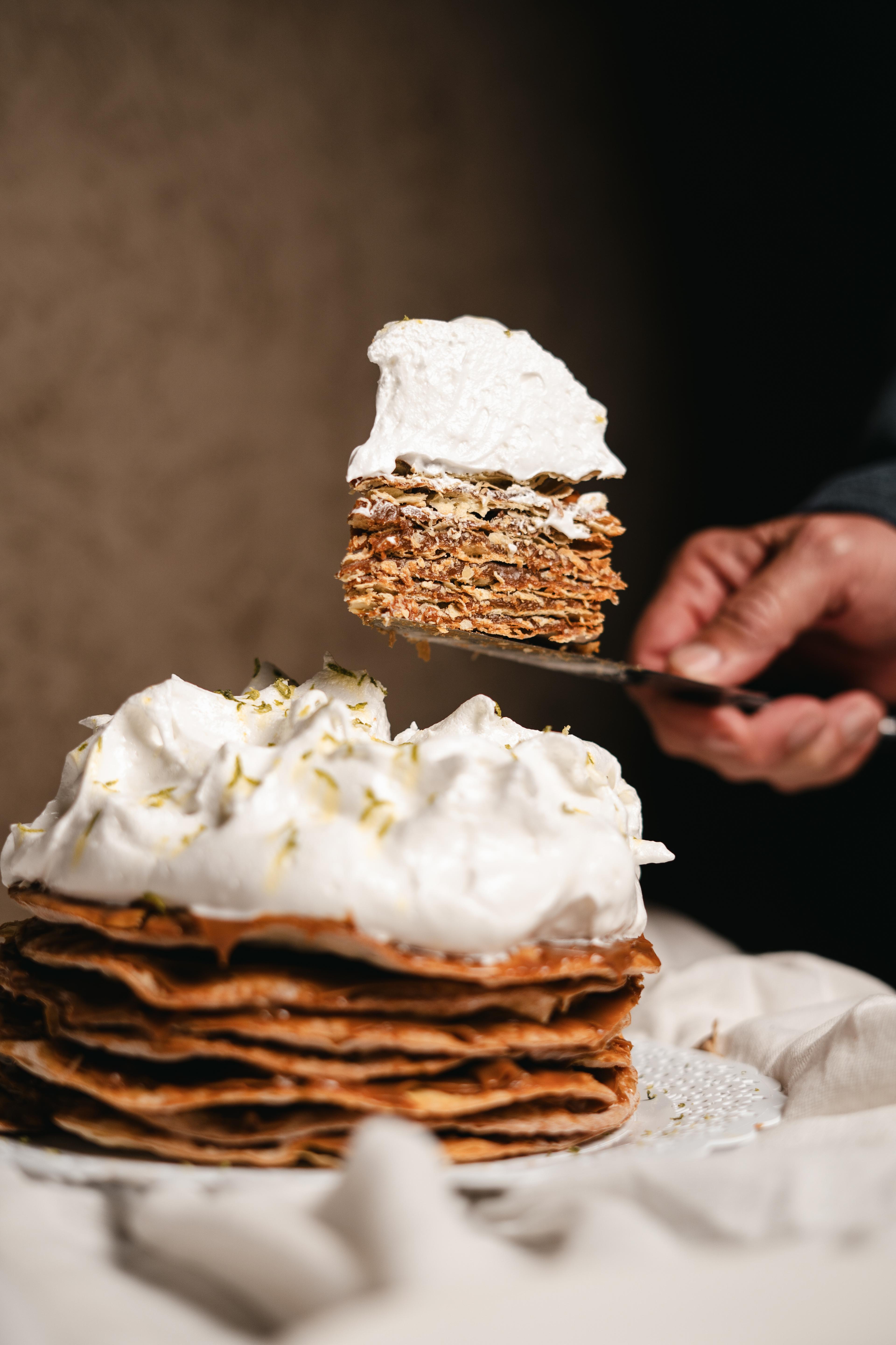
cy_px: 672
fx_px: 1867
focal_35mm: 50
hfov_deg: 27.0
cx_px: 448
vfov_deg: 39.6
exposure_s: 1/200
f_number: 2.5
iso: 125
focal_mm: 50
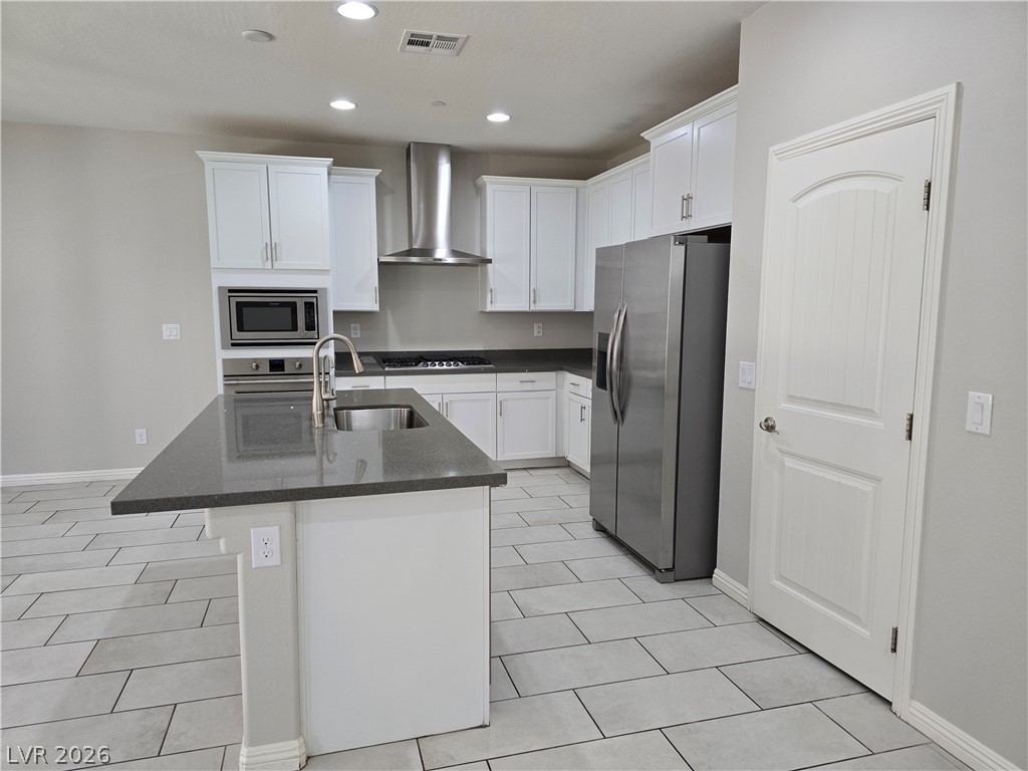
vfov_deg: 58.9
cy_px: 386
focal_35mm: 23
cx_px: 514
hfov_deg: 73.9
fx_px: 683
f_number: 1.7
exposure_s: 1/120
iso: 200
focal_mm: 6.3
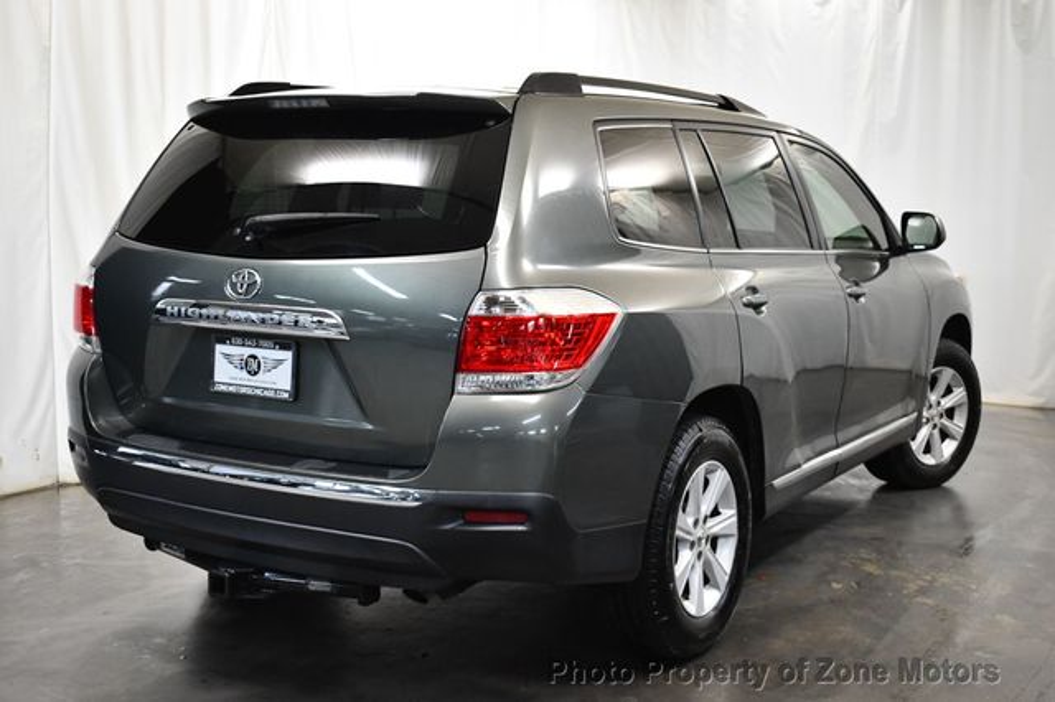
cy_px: 351
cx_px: 528
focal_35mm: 45
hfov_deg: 43.6
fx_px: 1318
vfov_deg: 29.8
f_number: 4.2
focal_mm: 30
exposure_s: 1/125
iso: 1800
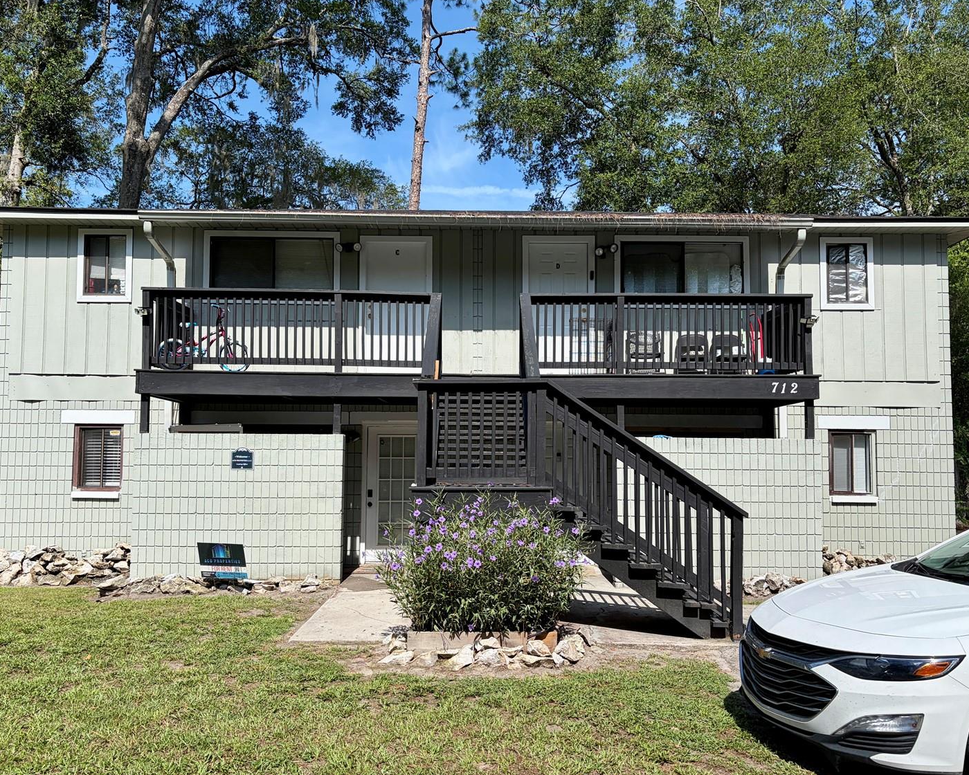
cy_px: 413
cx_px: 487
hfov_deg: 60.4
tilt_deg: +4.2
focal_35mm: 29
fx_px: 832
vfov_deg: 49.9
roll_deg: +0.3
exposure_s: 1/2985
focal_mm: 5.96
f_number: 1.6
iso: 50
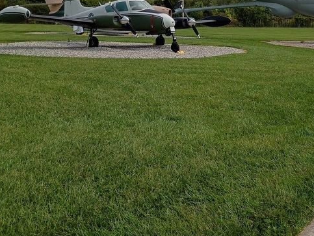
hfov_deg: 38.1
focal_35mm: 48
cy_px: 58
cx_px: 254
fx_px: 436
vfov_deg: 29.8
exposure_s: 1/1401
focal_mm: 4.27
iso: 102
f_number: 1.8
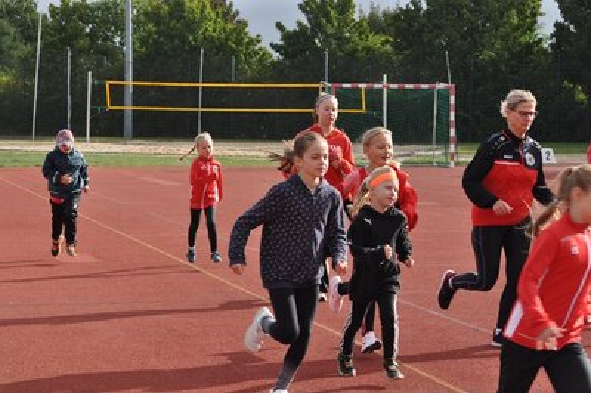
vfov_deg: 13.4
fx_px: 1673
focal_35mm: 102
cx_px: 296
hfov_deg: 20.0
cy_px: 196
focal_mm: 68
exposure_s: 1/250
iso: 200
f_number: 8
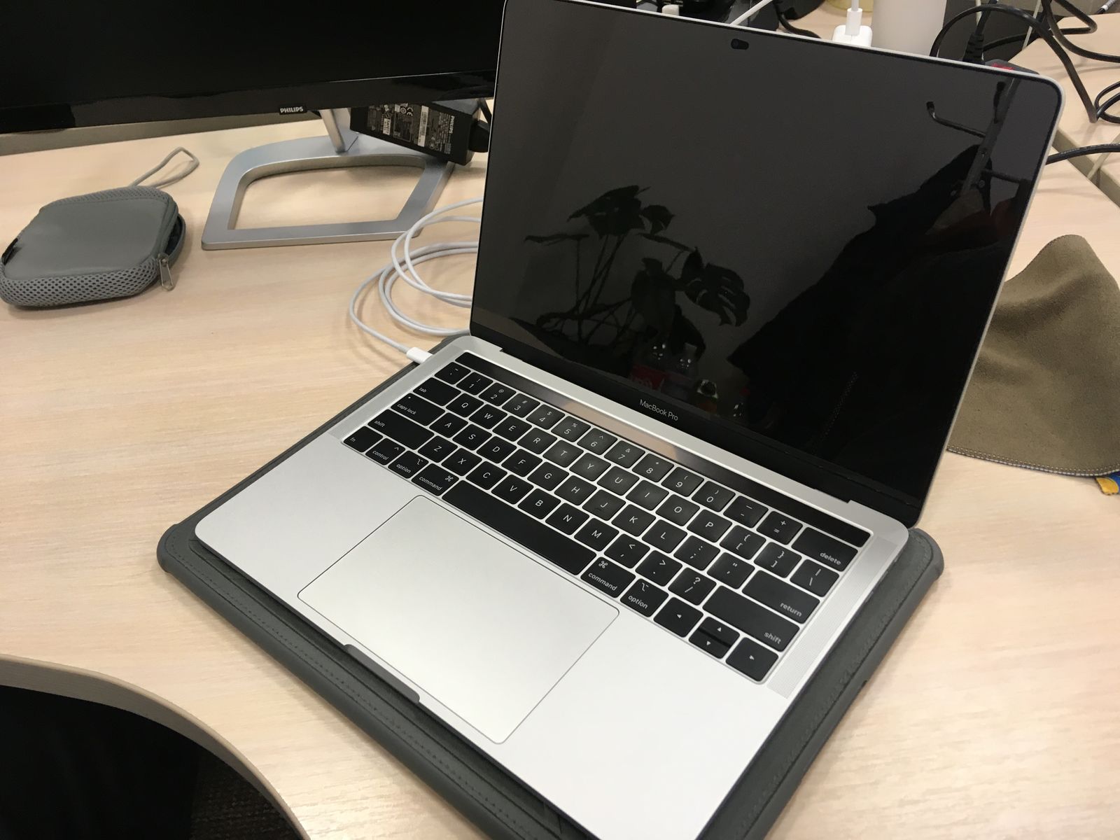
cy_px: 420
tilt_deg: -40.7
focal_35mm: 29
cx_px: 560
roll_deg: +6.6
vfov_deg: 48.2
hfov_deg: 61.7
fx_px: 938
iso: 100
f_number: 2.2
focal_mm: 4.15
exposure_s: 1/33
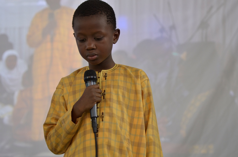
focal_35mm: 142
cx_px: 119
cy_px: 78
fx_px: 940
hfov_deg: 14.4
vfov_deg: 9.6
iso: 640
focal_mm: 95
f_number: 4
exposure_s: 1/50
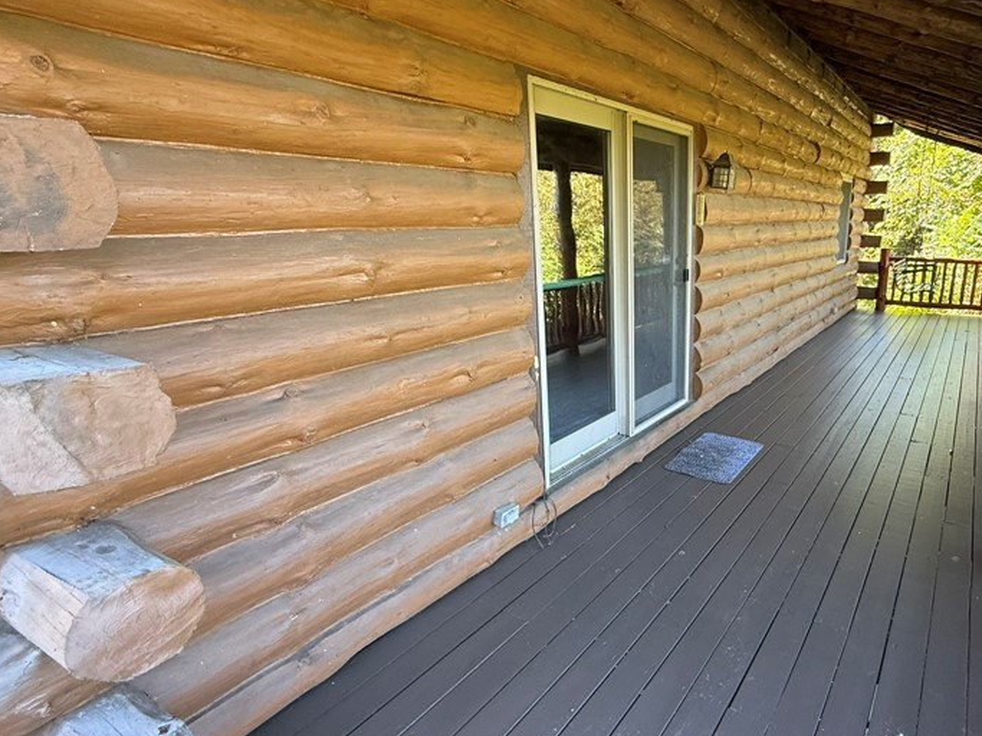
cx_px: 640
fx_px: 596
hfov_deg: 76.9
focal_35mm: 21
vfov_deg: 63.4
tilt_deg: -14.5
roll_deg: -1.0
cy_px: 378
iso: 125
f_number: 2.2
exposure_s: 1/99
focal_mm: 2.22
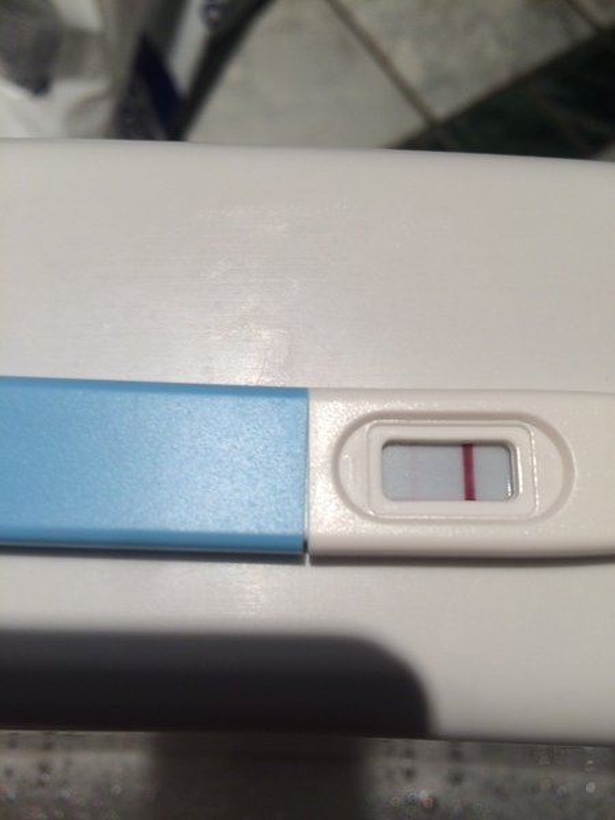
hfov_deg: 48.2
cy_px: 410
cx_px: 308
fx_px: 687
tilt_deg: -74.3
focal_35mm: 29
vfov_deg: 61.7
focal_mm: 4.15
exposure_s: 1/50
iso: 40
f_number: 2.2
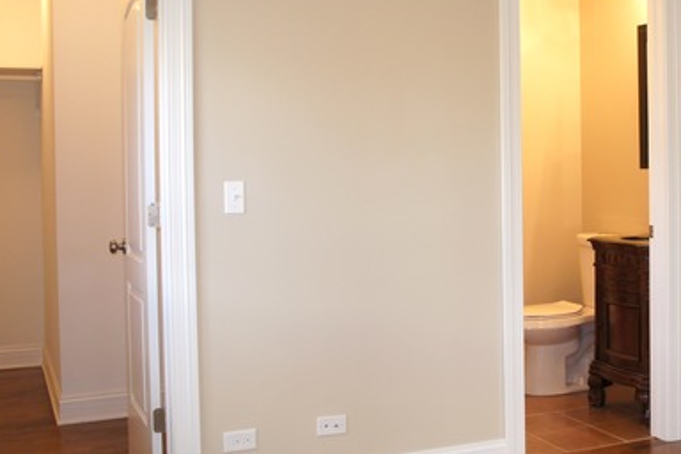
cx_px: 488
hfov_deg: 38.8
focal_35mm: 50
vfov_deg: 26.9
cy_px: 185
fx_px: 946
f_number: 4
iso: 500
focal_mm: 20
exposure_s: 1/60
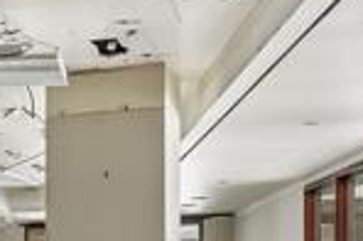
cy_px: 334
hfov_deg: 16.0
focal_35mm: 111
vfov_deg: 11.9
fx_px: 1117
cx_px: -270
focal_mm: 16
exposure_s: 1/1.67
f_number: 8
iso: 400
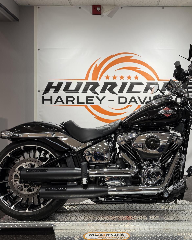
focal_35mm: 32
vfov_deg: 55.7
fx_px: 227
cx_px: 130
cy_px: 119
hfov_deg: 45.0
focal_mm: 6.76
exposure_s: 1/60
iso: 100
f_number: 1.78
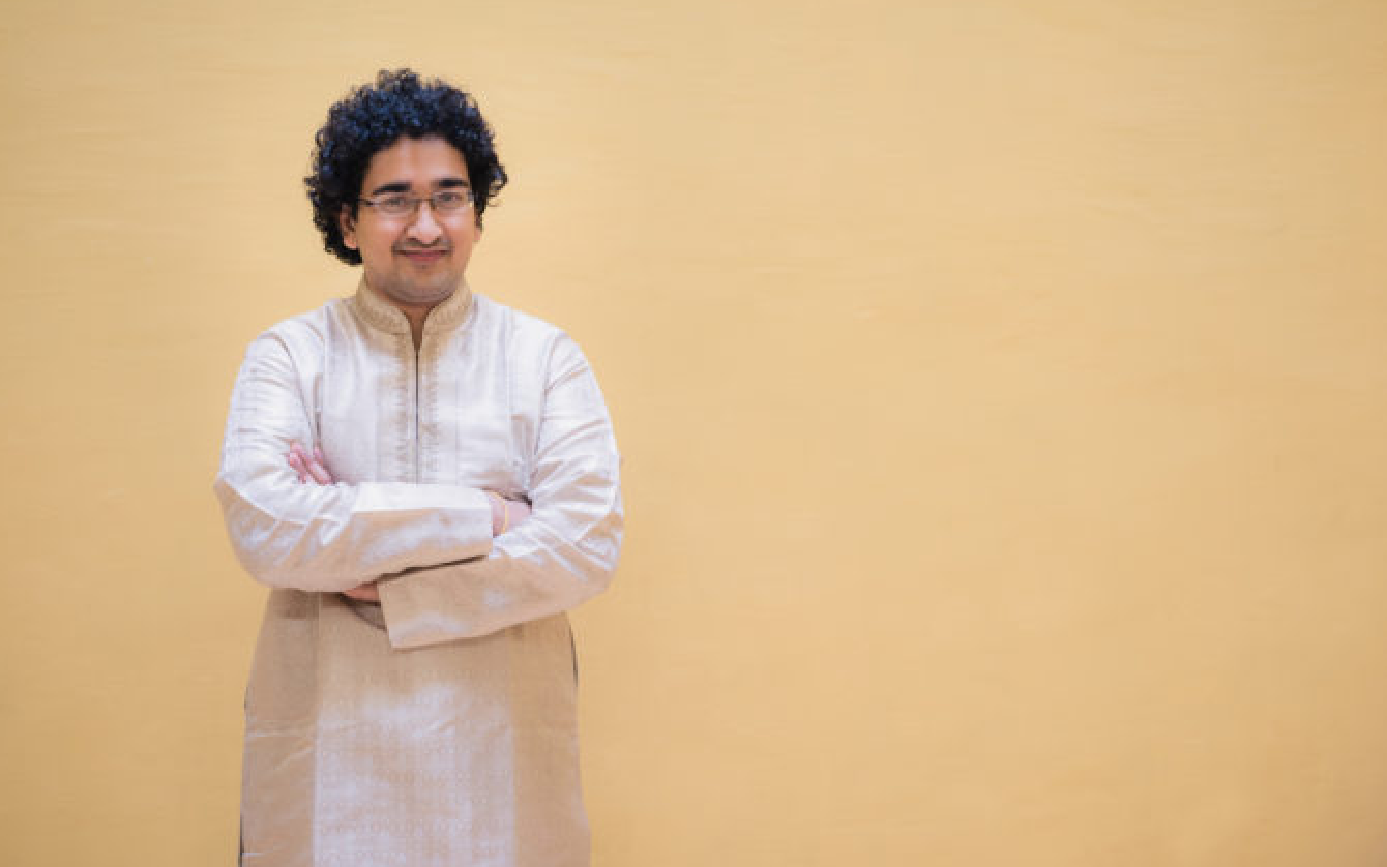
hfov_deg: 38.2
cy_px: 423
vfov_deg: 24.4
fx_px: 2004
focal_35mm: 53
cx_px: 712
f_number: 2.8
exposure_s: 1/60
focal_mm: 50
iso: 400
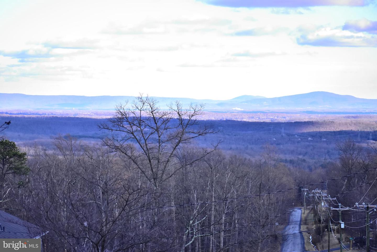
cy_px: 126
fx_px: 1099
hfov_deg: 19.5
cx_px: 188
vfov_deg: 13.0
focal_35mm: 105
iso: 400
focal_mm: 70
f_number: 4.5
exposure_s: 1/400
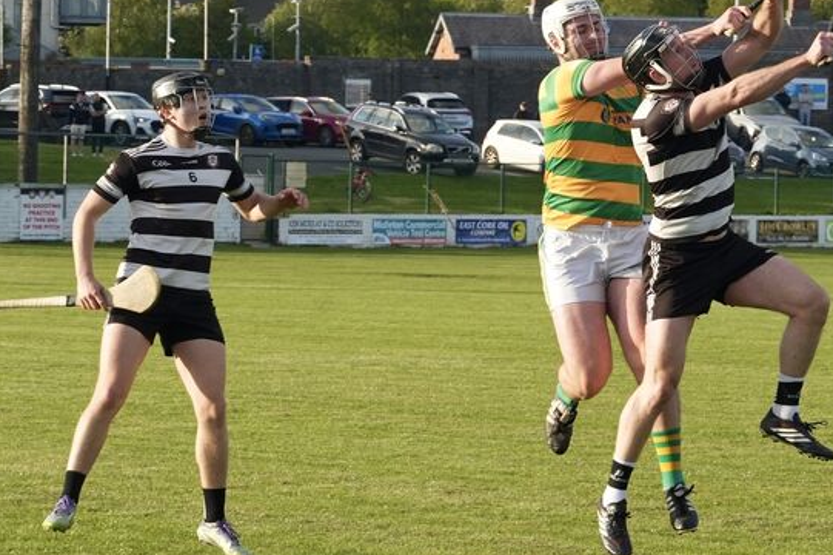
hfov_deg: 11.9
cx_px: 463
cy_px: 167
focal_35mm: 173
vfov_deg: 7.9
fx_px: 4000
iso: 1000
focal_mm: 78.2
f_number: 8
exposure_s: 1/1000
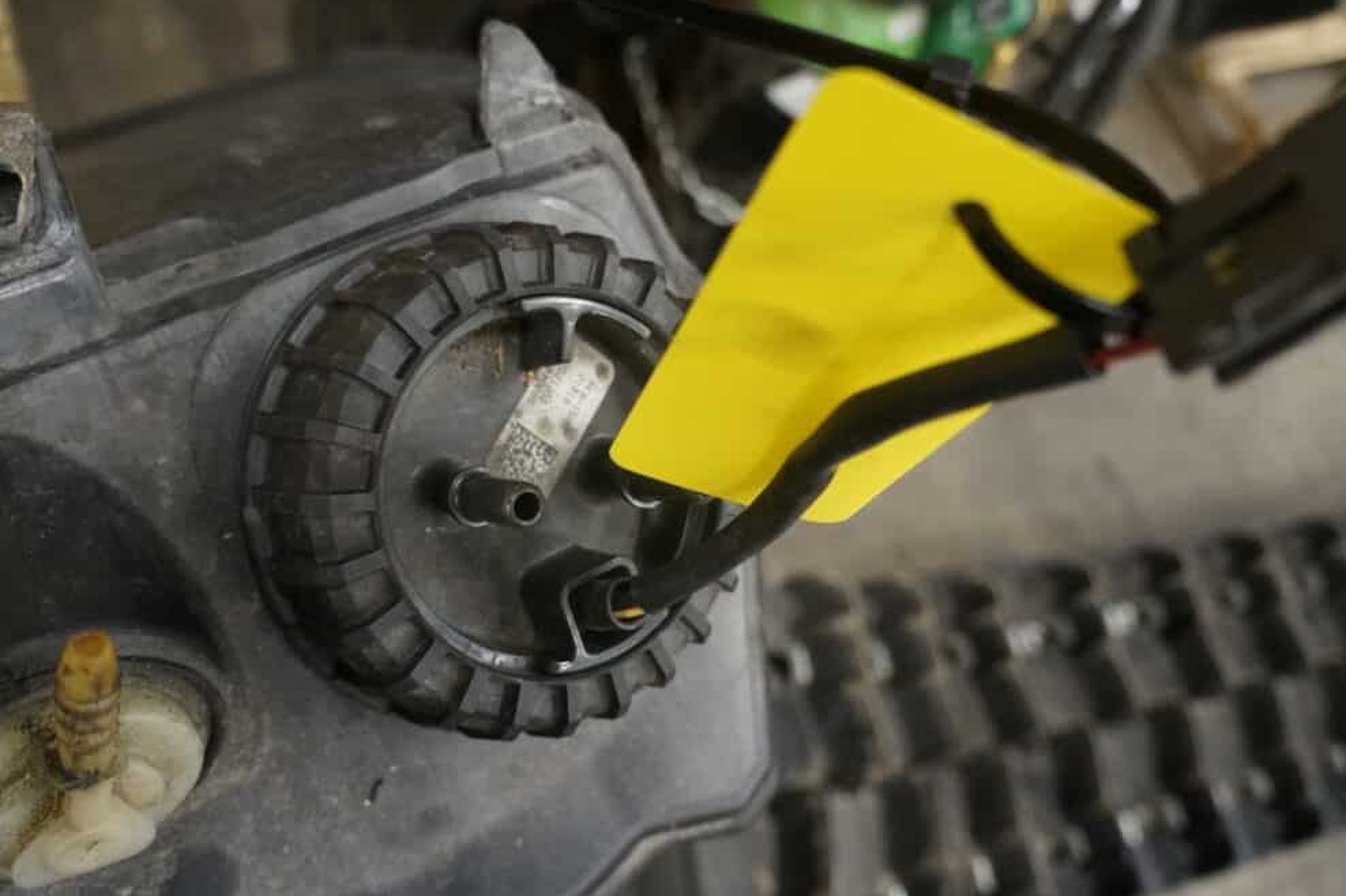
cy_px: 458
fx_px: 1046
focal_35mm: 28
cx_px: 687
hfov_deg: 65.5
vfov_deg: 46.4
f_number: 4.5
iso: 1250
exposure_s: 1/60
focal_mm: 18
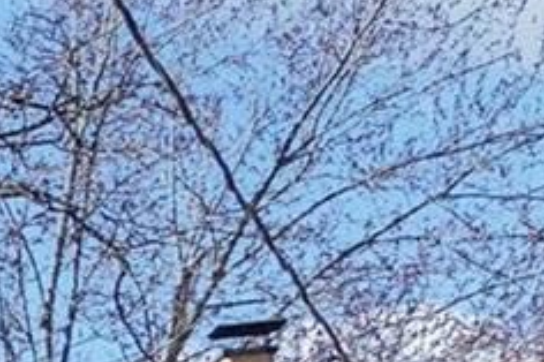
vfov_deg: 9.2
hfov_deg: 11.4
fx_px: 1842
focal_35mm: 122
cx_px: -1021
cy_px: 1063
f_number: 8
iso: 100
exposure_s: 1/160
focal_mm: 12
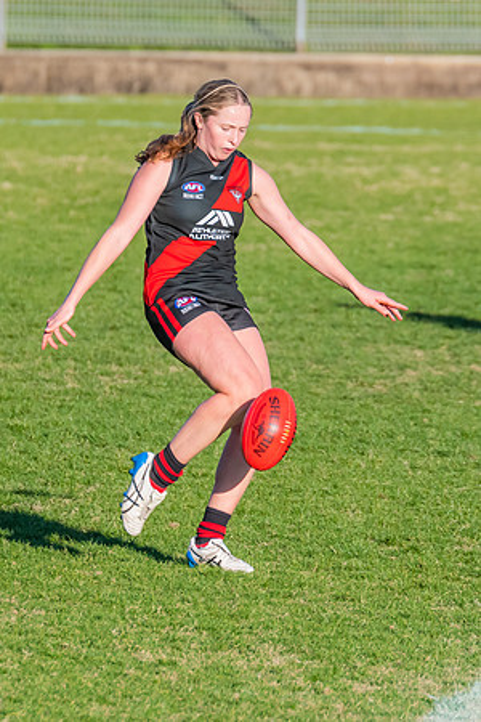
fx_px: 17834
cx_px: 251
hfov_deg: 1.5
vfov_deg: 2.3
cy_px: 313
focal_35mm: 890
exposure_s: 1/1250
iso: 800
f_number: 8
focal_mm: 420
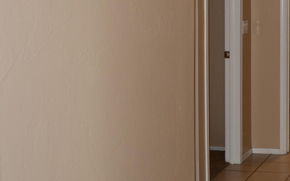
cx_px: 372
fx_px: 664
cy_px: 31
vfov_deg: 15.4
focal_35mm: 84
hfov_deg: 22.2
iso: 100
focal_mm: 20
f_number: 3.5
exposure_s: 1/60
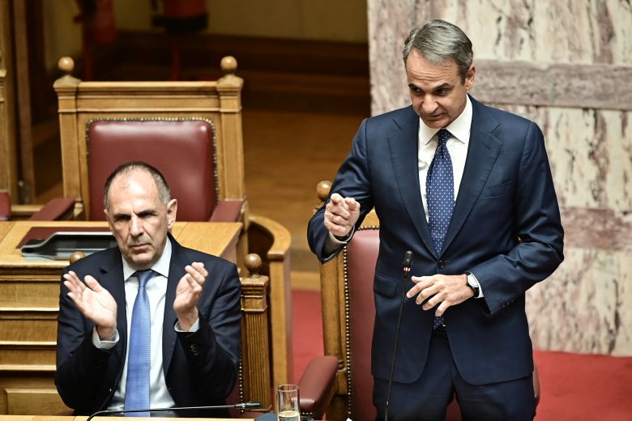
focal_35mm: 300
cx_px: 316
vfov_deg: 4.6
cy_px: 210
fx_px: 5266
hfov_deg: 6.9
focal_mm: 200
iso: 800
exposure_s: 1/250
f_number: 2.8
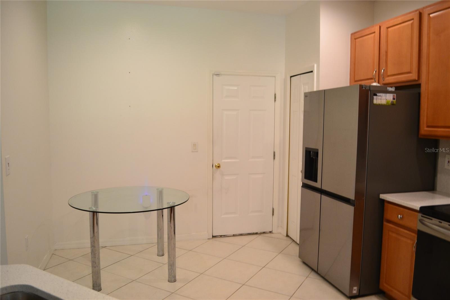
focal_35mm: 27
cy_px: 150
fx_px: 337
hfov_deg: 67.4
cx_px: 225
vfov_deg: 47.9
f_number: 4
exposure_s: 1/60
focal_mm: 18
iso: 800
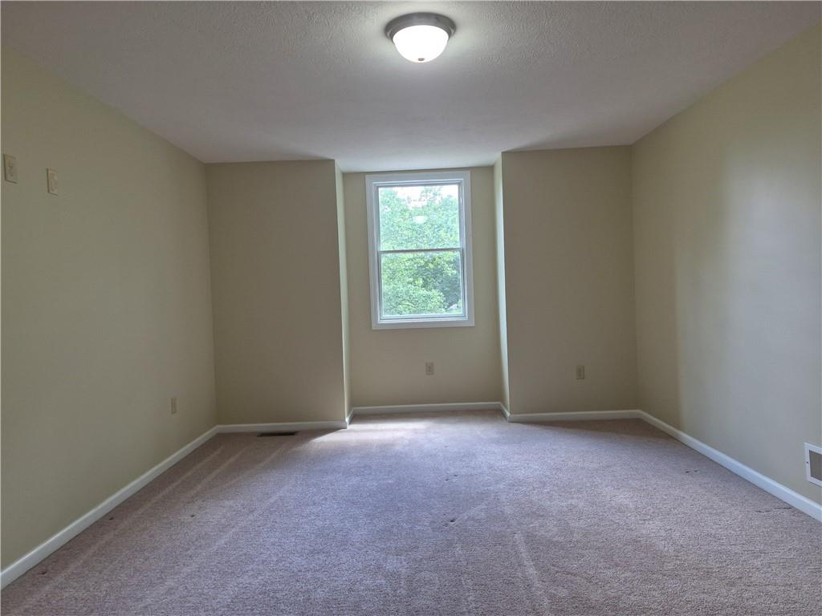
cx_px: 411
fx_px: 546
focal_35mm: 23
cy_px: 308
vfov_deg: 58.9
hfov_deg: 73.9
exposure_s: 1/120
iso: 160
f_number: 1.8
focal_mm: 5.4
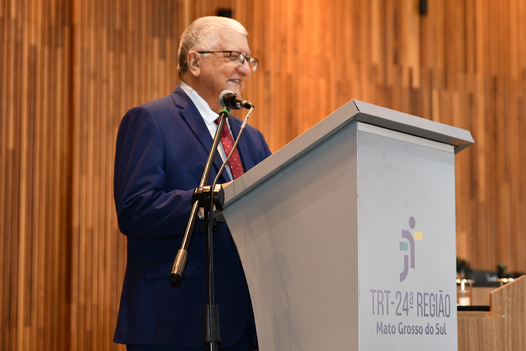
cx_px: 263
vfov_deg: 14.1
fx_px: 1417
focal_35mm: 97
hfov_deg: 21.0
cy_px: 176
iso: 1400
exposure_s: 1/60
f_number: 2.8
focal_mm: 65
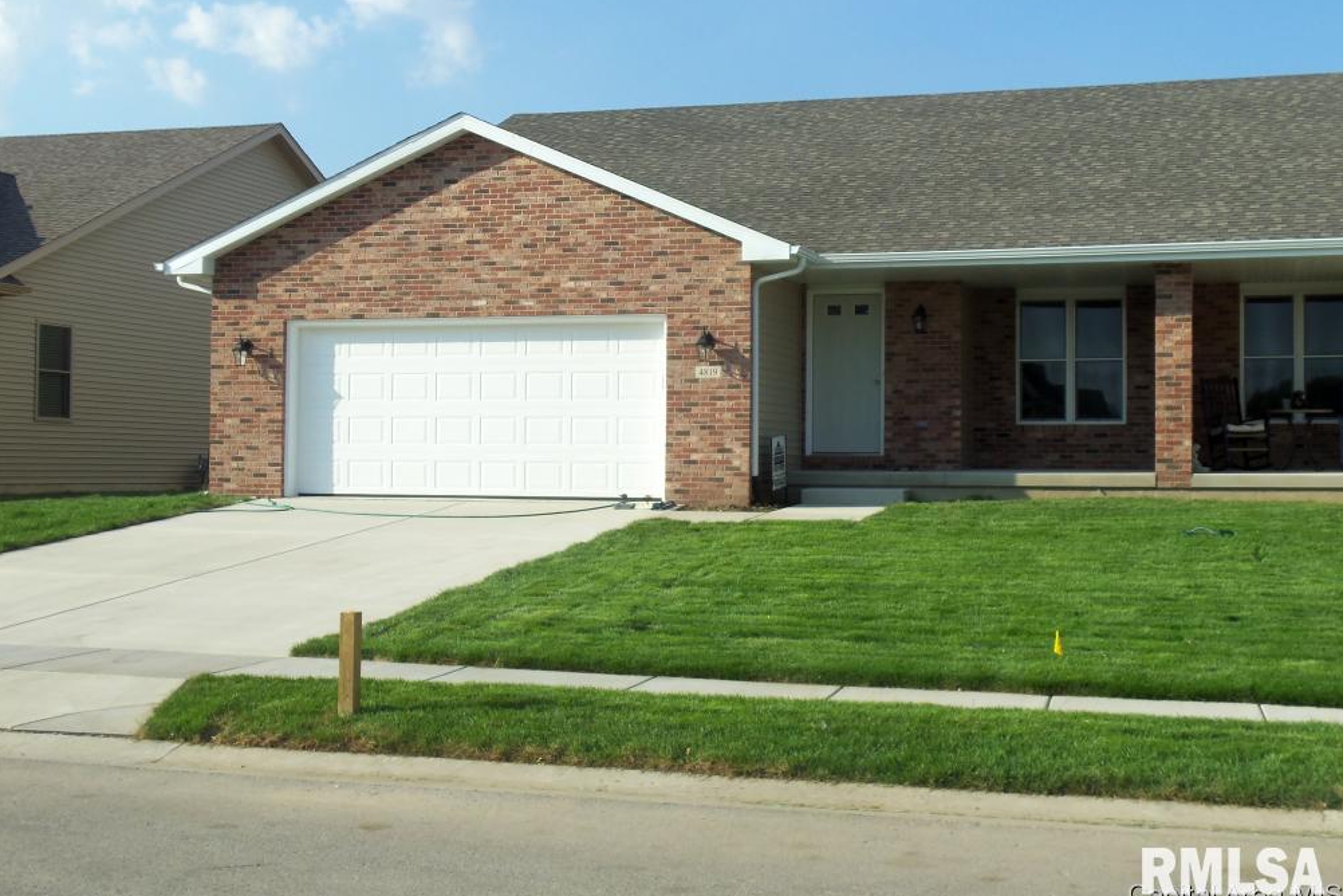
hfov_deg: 38.9
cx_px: 659
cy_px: 401
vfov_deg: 26.5
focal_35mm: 51
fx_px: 1902
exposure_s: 1/500
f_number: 3.9
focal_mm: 8.7
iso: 80
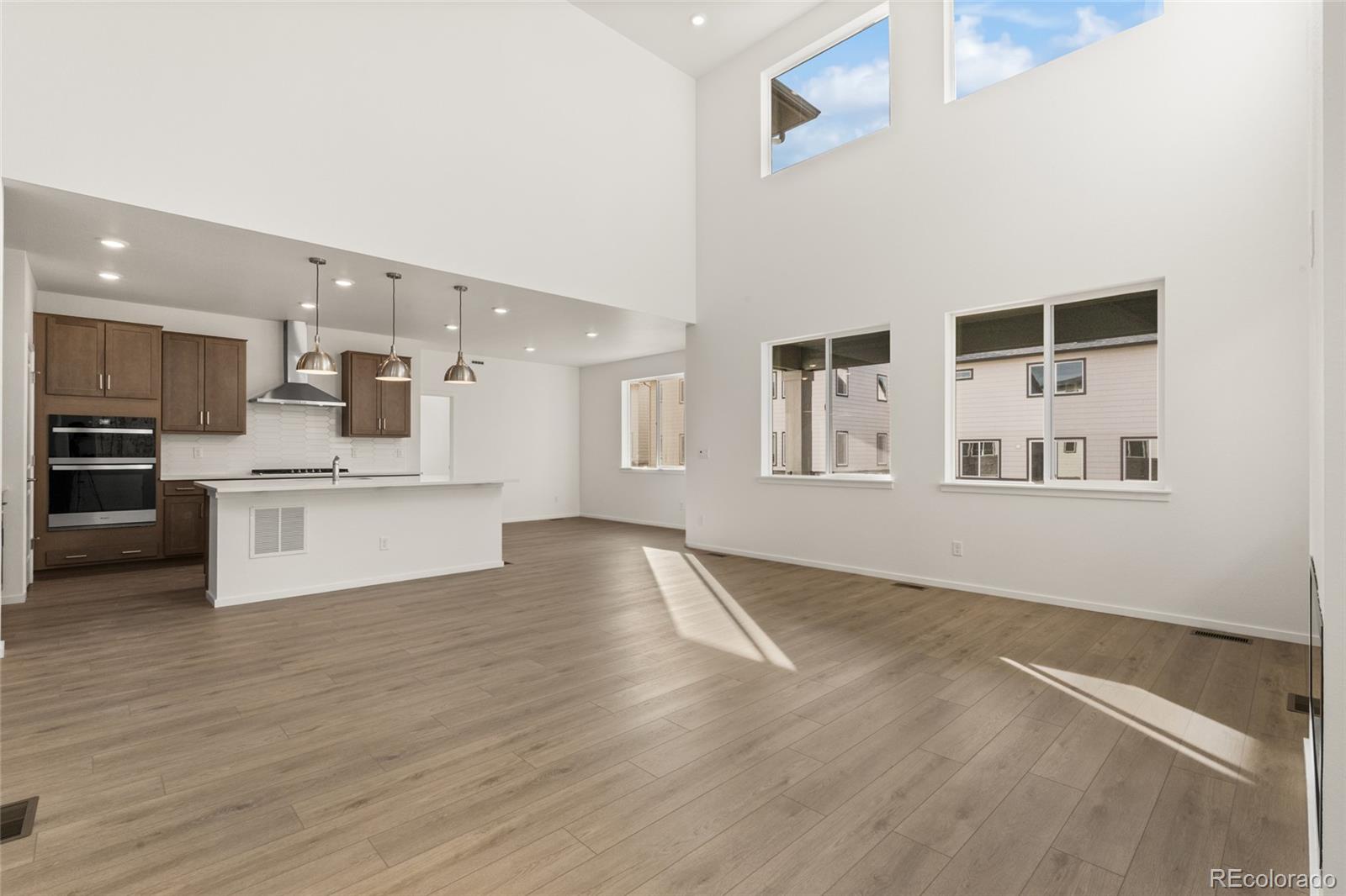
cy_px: 448
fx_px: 598
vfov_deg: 73.7
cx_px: 673
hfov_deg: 96.7
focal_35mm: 16
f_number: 16
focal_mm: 16
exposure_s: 1/25
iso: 160
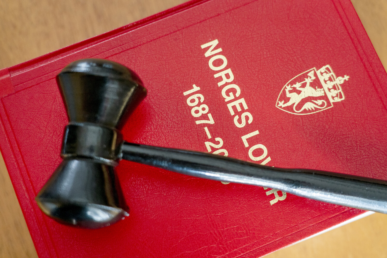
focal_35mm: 57
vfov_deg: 23.8
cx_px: 194
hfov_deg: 35.1
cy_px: 129
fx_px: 613
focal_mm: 57
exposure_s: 1/80
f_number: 4
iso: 4000
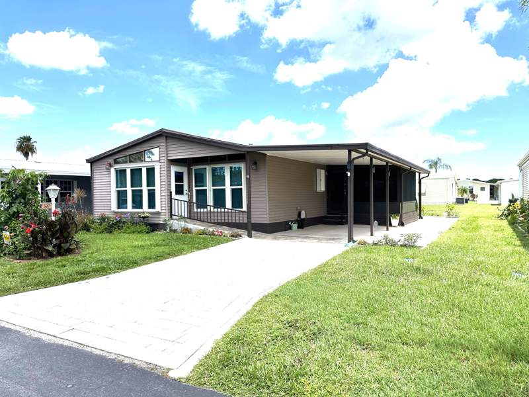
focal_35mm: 24
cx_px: 264
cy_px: 198
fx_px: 367
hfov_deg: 71.6
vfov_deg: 56.8
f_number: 1.78
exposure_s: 1/5525
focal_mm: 6.86
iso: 80
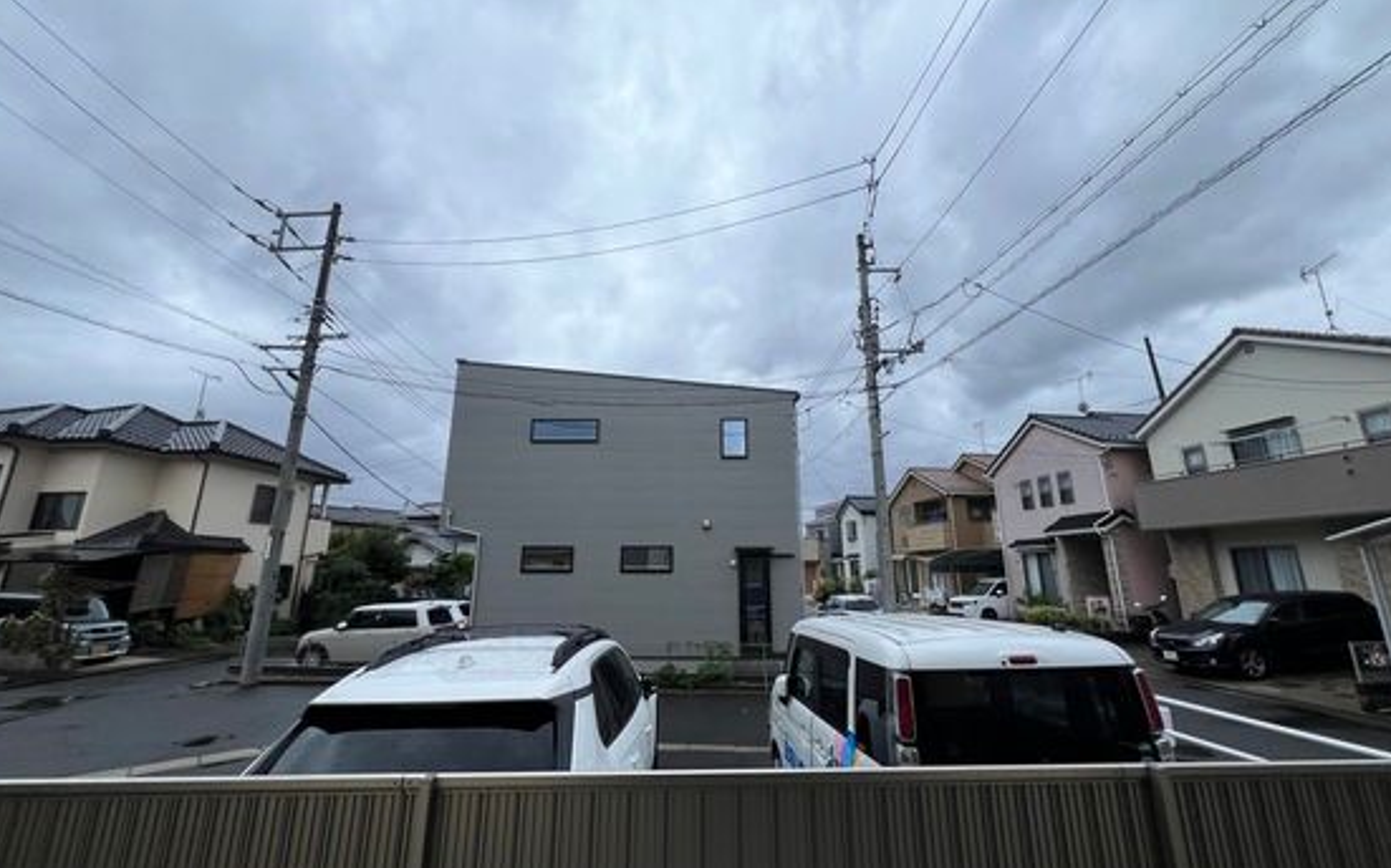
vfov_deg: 78.6
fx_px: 531
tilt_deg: +13.7
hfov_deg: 105.3
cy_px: 424
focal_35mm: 14
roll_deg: +0.2
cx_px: 694
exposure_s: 1/467
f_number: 1.8
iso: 32
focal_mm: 1.57
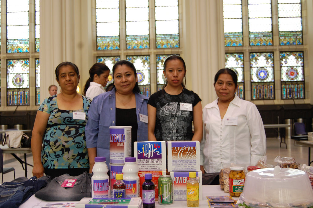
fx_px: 365
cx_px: 156
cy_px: 104
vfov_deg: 31.8
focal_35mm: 42
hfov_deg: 46.4
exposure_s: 1/30
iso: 450
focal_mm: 28
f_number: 4.2
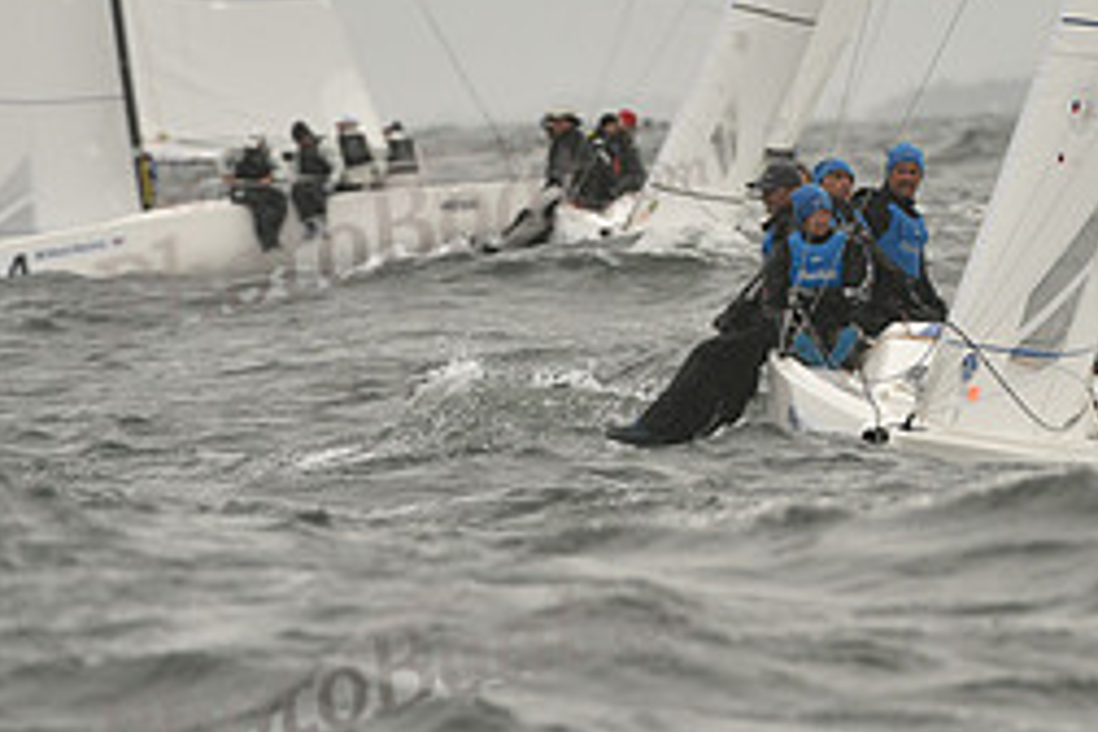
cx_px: 937
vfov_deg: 1.5
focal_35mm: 922
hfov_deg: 2.2
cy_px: -54
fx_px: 28119
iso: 400
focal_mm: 400
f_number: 7.1
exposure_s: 1/1250
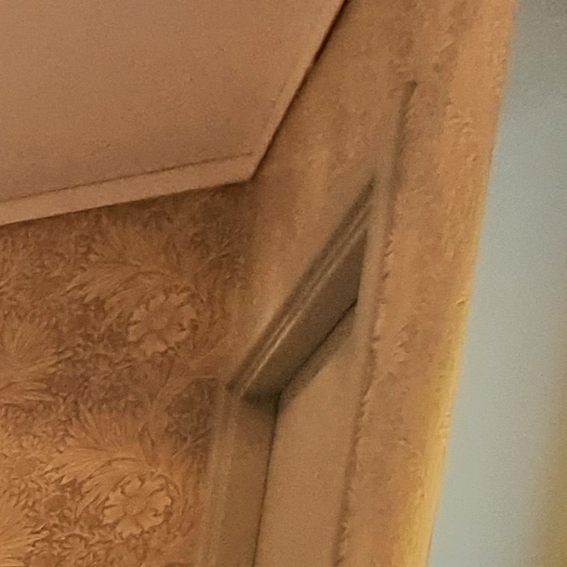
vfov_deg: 16.6
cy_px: 1167
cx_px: -1092
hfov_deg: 11.9
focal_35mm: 76
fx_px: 1408
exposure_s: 1/50
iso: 400
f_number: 2.2
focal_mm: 2.2
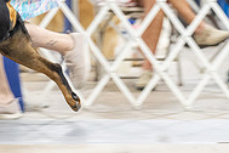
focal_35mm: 455
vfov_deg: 3.0
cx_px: -82
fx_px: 2894
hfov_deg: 4.5
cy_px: -2
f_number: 2.8
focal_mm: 148
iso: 3200
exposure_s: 1/160
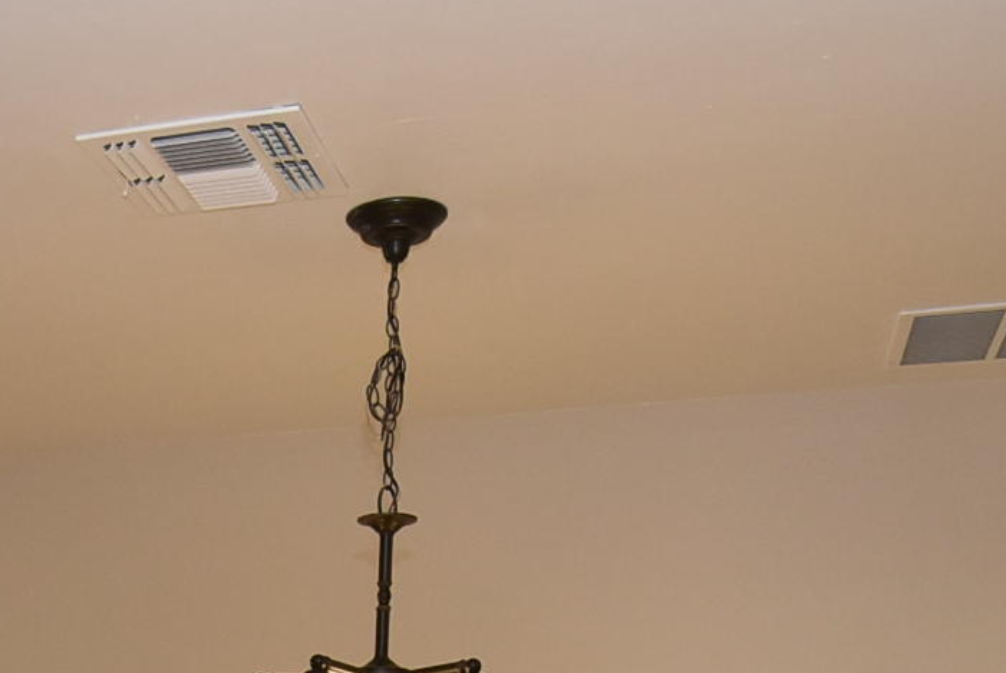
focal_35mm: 64
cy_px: 997
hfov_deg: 29.3
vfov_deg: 18.9
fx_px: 1790
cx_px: 0
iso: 640
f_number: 5.6
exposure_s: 1/125
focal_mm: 10
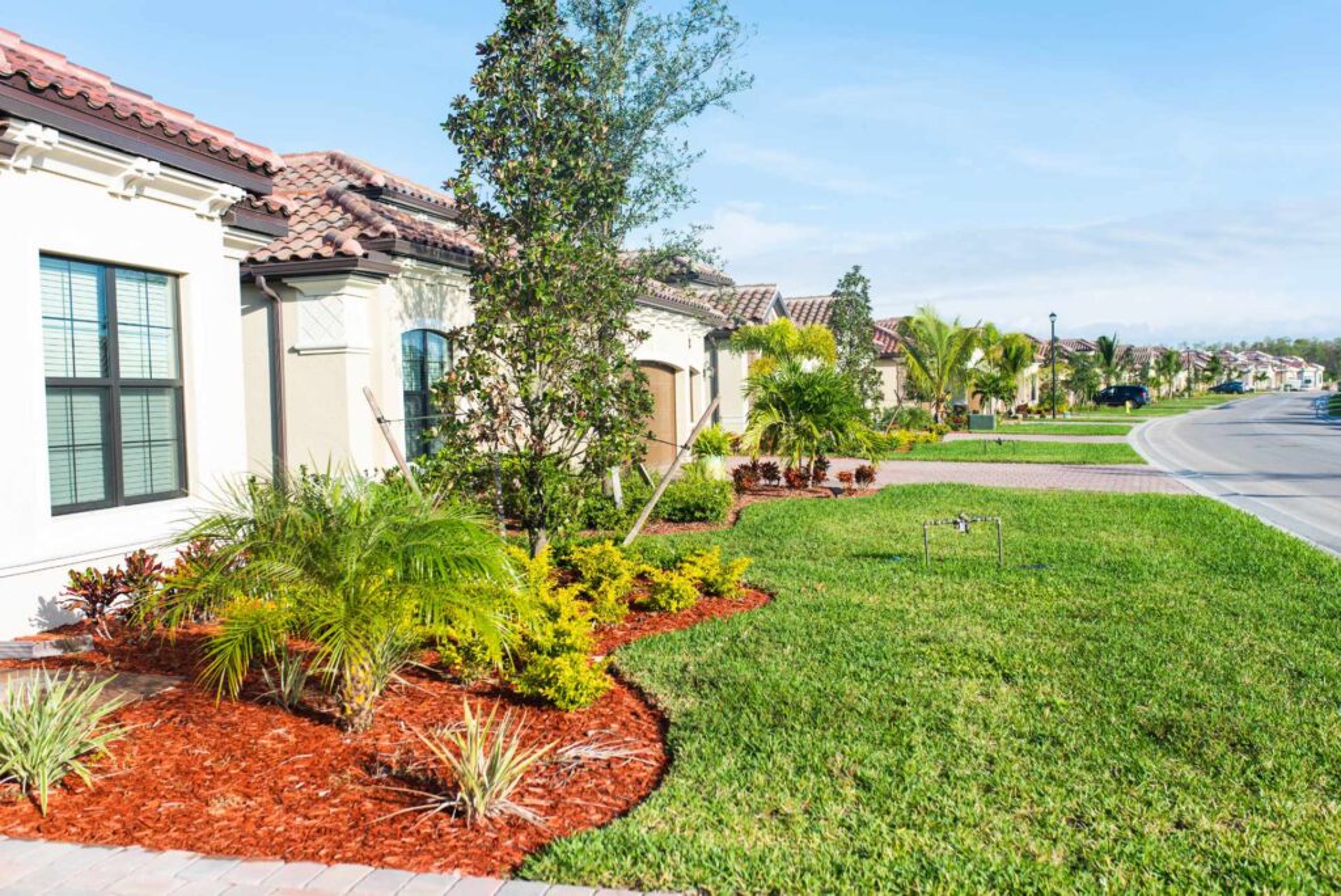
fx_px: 1304
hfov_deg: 54.4
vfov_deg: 37.9
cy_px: 448
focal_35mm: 35
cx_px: 670
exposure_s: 1/640
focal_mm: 35
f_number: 4
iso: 100
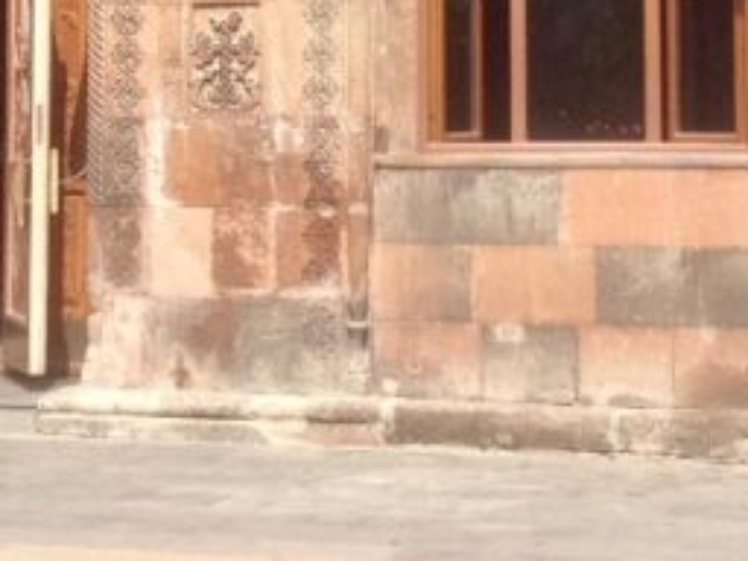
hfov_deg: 14.1
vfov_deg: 10.3
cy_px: -200
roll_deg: +3.2
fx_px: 3025
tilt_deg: +5.9
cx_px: 348
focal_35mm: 140
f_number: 2.4
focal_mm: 4.28
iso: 50
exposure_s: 1/951
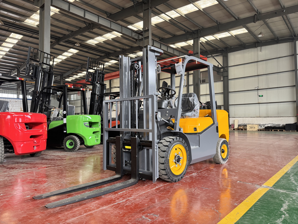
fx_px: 207
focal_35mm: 24
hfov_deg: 71.6
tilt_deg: +3.0
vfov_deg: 56.8
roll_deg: +0.2
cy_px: 112
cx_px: 149
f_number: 1.78
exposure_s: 1/81
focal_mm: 6.76
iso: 200
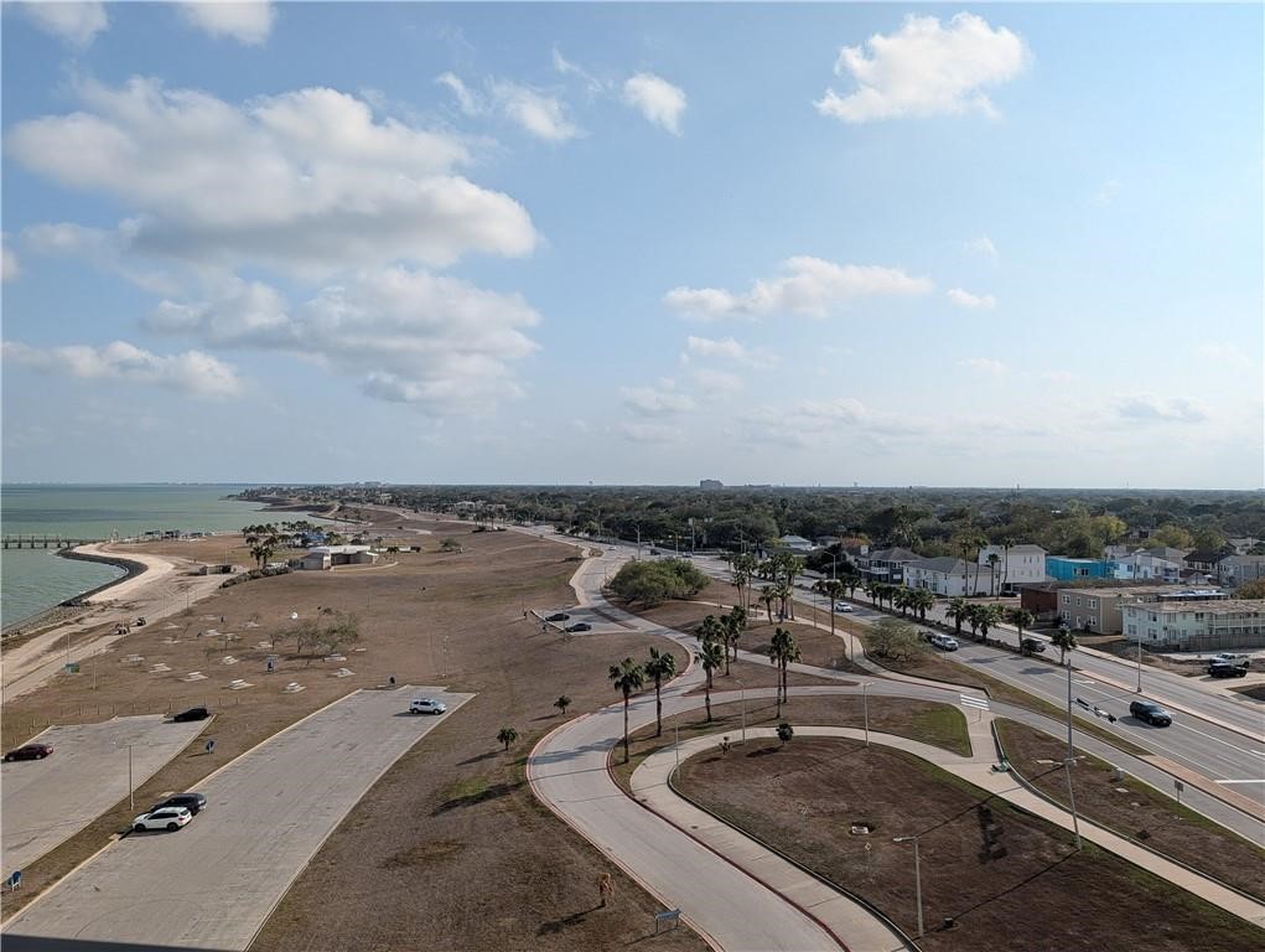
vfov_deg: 56.9
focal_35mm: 24
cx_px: 632
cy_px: 476
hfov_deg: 71.5
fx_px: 878
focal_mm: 6.9
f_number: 1.68
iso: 23
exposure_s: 1/2132
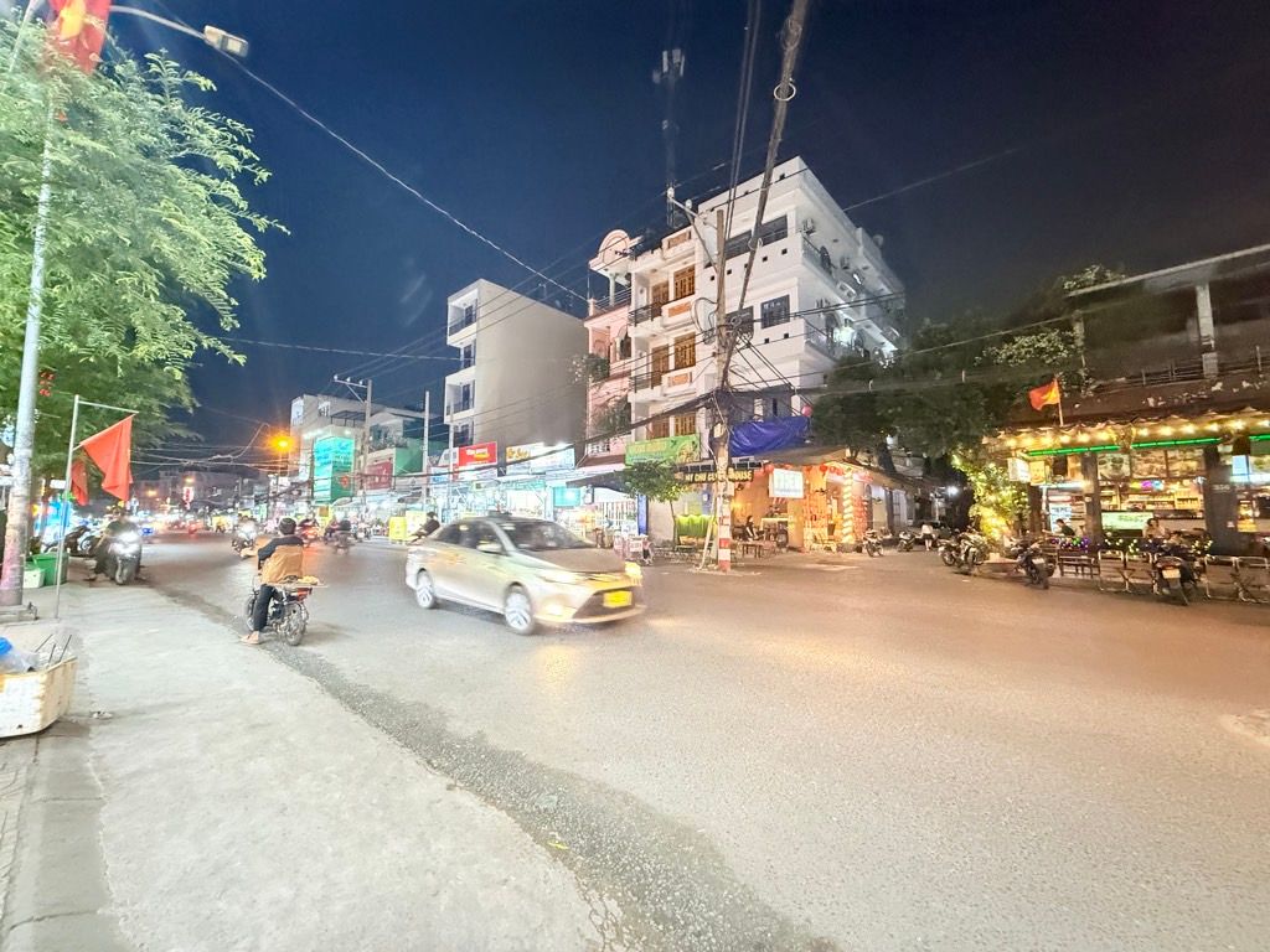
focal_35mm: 14
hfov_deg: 102.1
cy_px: 476
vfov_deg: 85.7
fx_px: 514
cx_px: 635
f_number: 2.2
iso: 1000
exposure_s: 1/33
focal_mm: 2.22
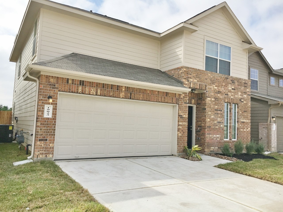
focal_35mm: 29
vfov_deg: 48.2
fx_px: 237
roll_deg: -2.7
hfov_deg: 61.7
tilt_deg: +4.9
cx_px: 142
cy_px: 106
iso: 25
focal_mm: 4.15
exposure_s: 1/1923
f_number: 2.2
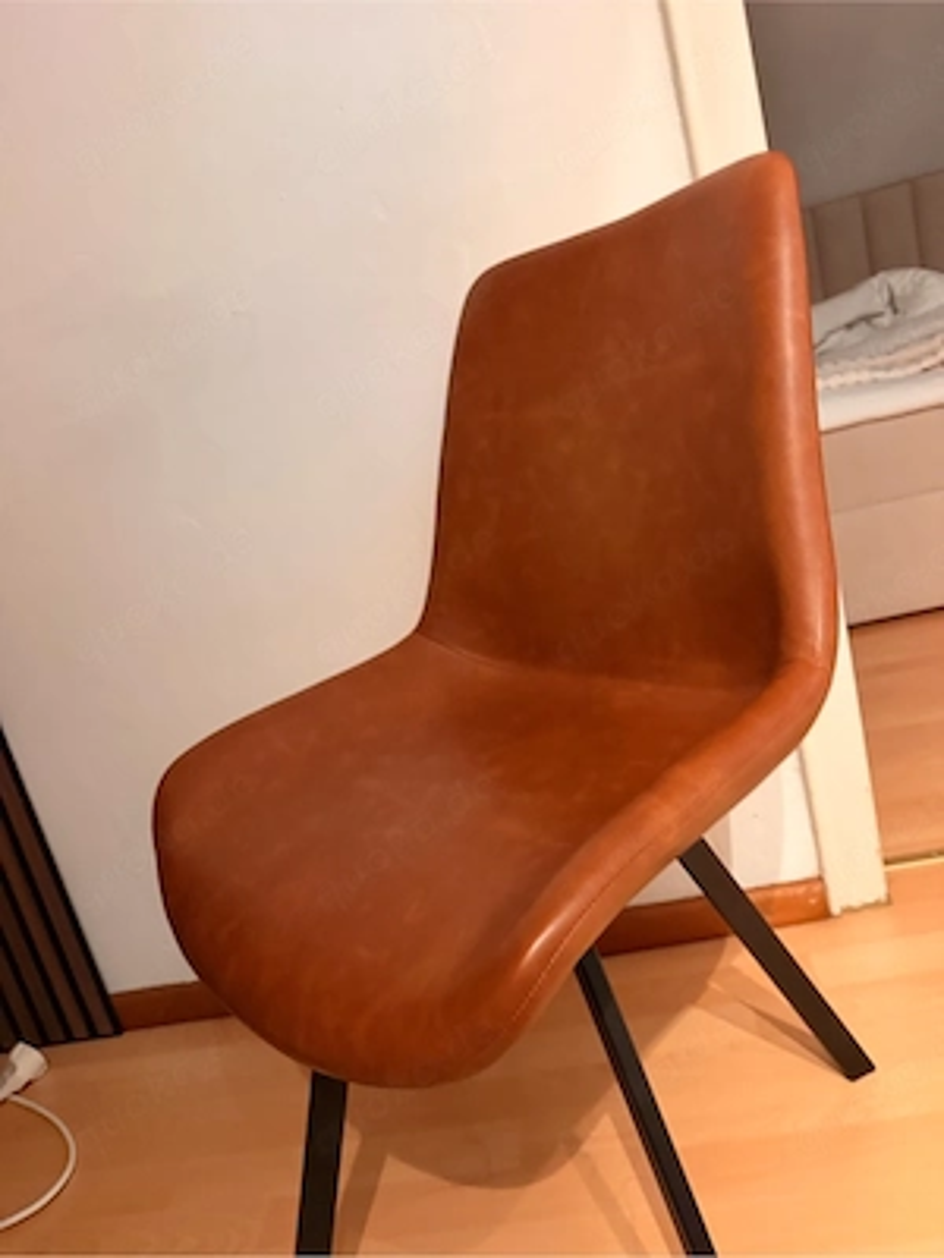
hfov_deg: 56.8
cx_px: 472
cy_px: 629
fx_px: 873
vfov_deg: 71.6
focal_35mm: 24
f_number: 1.78
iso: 1000
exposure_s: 1/40
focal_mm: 6.76
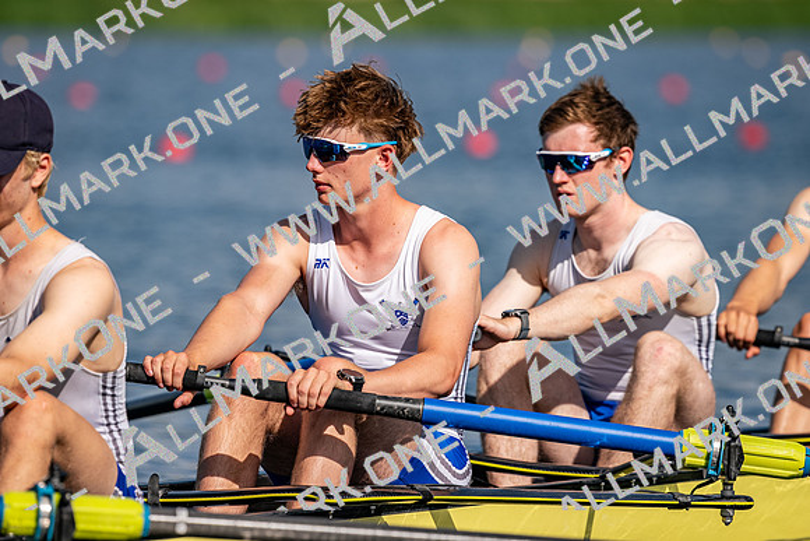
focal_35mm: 406
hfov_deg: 5.1
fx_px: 9141
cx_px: 405
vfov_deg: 3.4
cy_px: 270
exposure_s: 1/1600
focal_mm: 406.2
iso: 125
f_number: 5.6
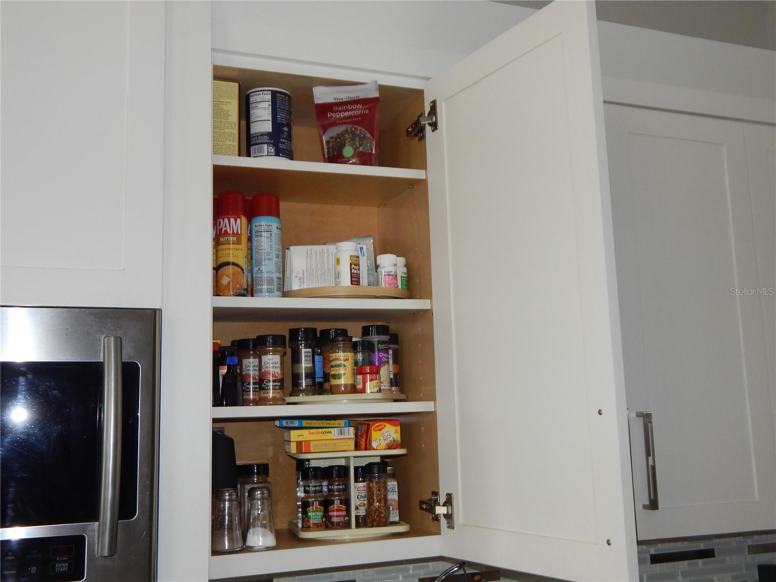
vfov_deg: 37.7
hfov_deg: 49.0
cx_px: 388
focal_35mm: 38
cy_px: 291
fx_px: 852
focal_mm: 6.8
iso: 200
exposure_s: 1/30
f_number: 3.4
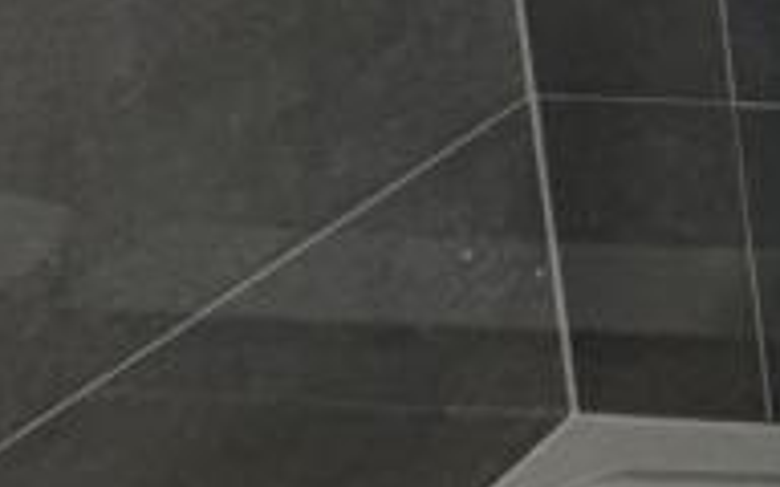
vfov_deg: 12.9
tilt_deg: -7.6
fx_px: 1679
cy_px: -666
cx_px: 1999
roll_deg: +0.7
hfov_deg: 14.0
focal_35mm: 79
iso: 160
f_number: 2.2
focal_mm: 2.22
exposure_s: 1/100
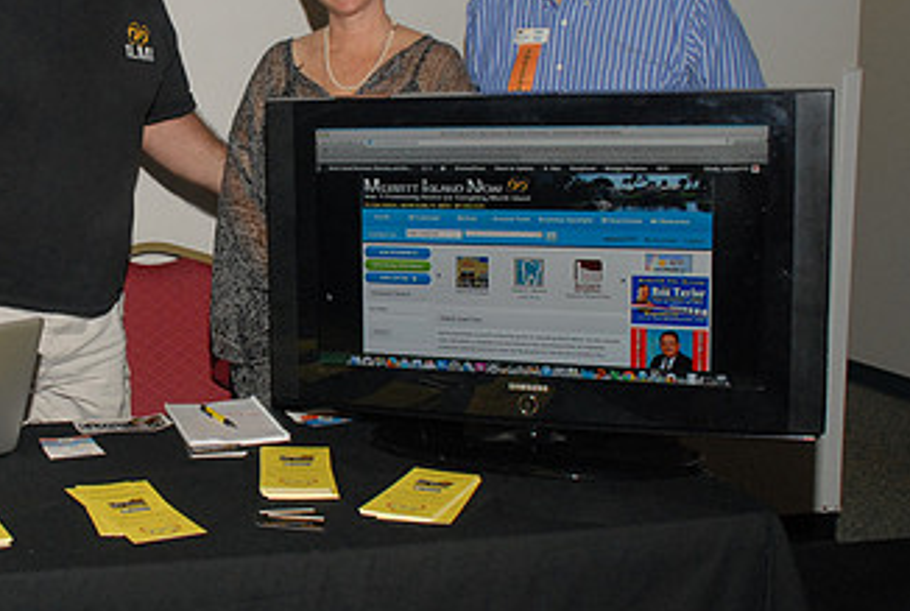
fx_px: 1216
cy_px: 222
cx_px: 179
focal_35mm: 48
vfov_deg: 28.1
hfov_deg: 39.4
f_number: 5.6
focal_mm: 18
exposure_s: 1/125
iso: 500
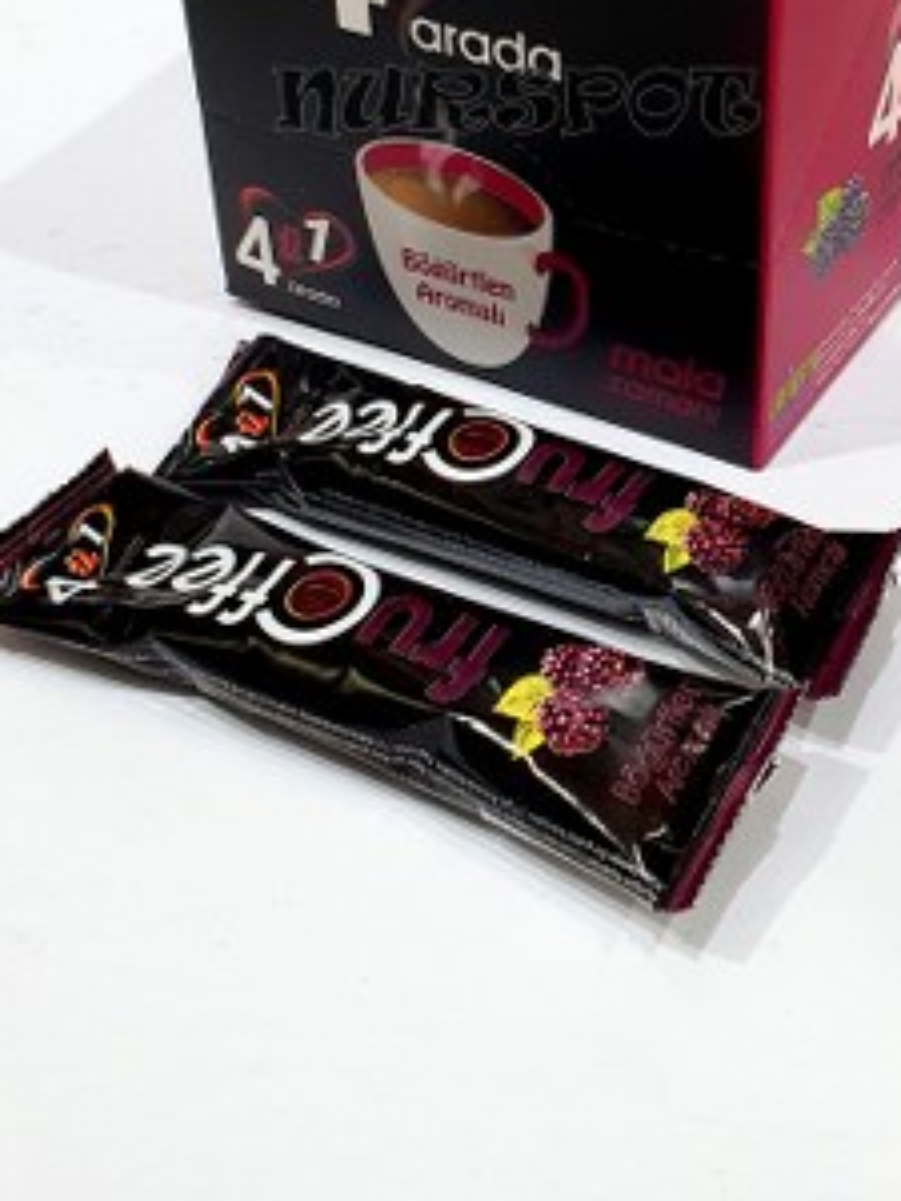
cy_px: 288
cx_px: 629
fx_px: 1805
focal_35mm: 52
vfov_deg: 35.9
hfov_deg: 27.8
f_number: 2.4
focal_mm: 4.32
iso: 200
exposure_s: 1/50
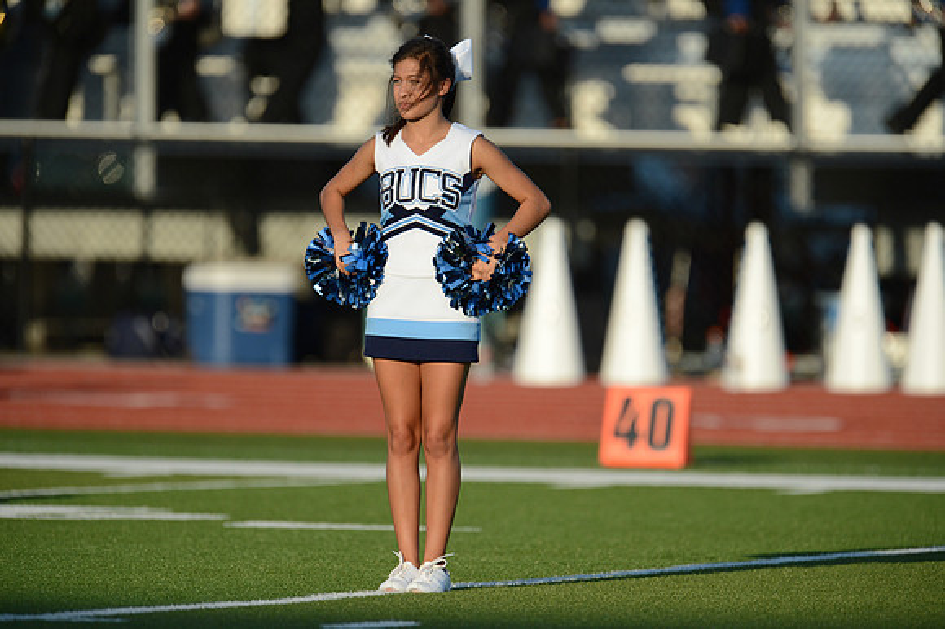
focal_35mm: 550
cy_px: 314
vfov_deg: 2.5
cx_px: 472
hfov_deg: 3.8
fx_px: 14429
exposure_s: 1/8000
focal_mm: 550
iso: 800
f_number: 4
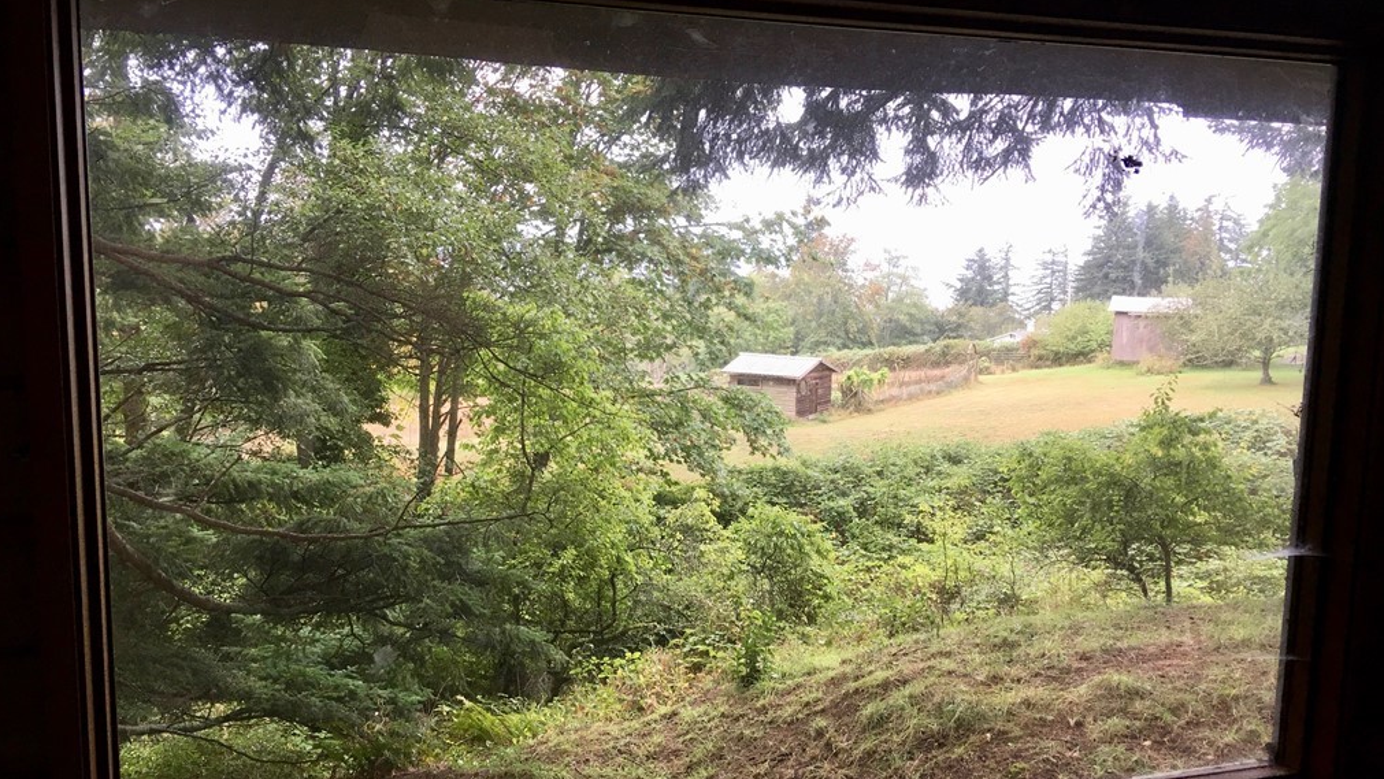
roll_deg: -1.8
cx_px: 687
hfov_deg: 61.0
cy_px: 450
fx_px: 1174
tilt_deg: -8.9
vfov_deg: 36.6
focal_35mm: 32
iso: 25
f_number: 2.2
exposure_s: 1/30
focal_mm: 4.15
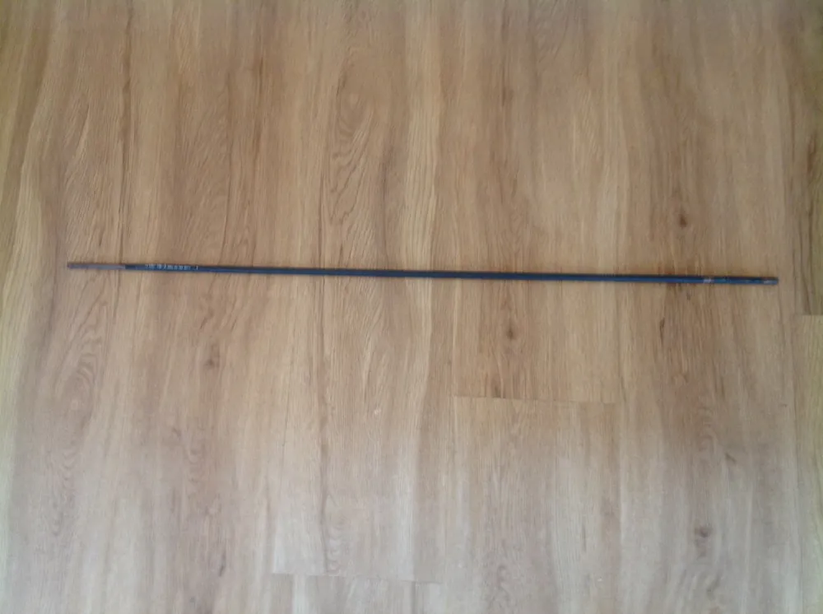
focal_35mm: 35
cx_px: 412
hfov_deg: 52.7
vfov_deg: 40.6
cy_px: 307
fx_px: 831
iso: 160
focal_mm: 4.28
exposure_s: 1/15
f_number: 2.4
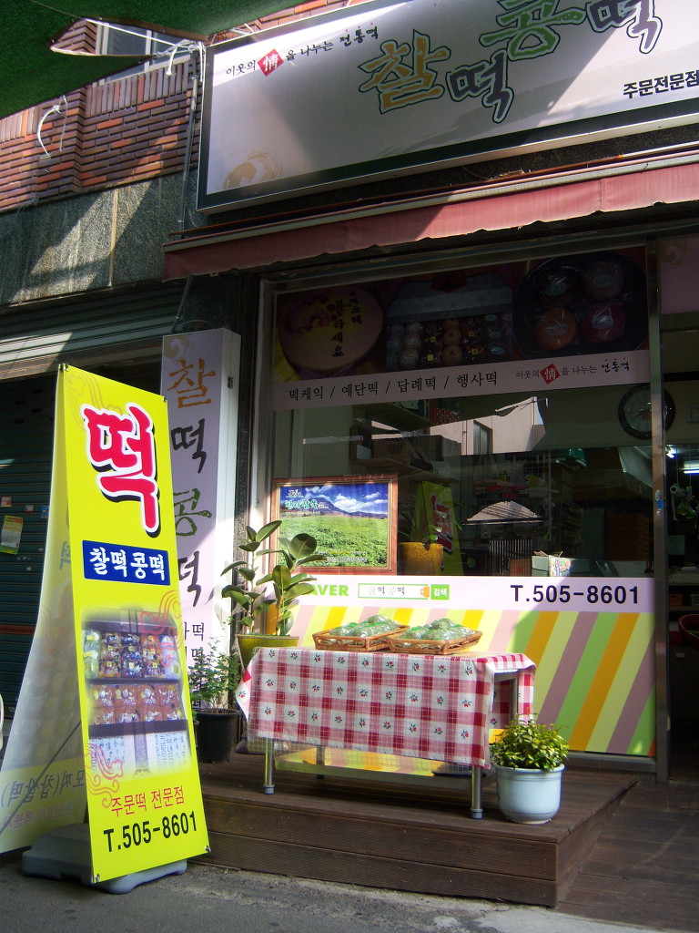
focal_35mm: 36
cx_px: 350
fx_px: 969
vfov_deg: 51.4
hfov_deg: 39.7
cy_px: 466
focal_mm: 7.5
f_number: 2.8
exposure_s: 1/200
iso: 80
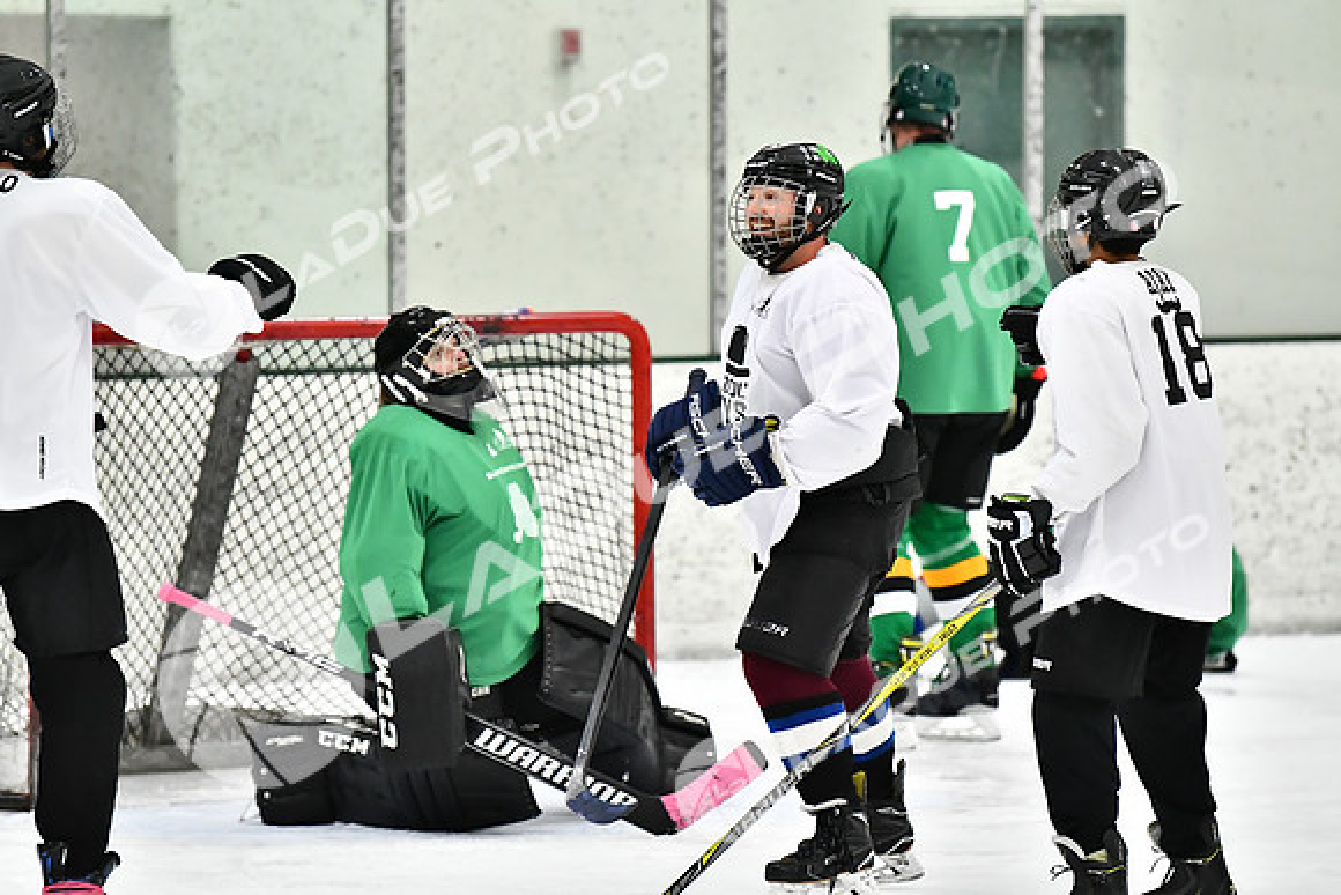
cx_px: 670
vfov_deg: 7.0
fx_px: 7265
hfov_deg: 10.5
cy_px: 448
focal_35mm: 195
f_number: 2.8
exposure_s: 1/1250
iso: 5000
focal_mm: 130
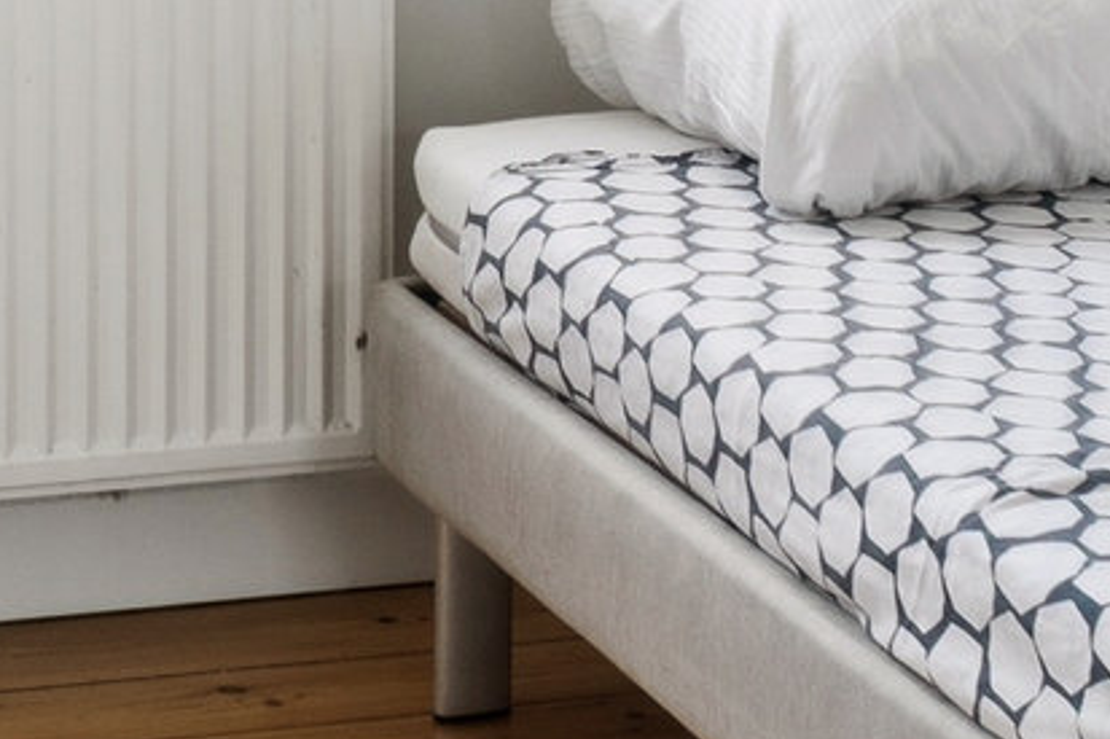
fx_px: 4365
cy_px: -1013
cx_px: 67
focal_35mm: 142
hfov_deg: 14.3
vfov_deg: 8.8
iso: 200
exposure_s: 1/20
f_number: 8
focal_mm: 13
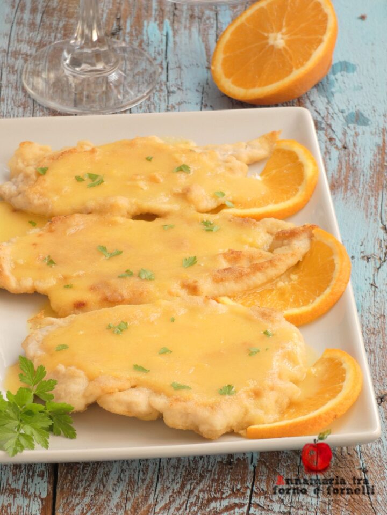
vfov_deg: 8.1
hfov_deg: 6.1
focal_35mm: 243
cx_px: 194
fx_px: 3622
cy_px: 258
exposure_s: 1/10
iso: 80
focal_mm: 43.5
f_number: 5.5
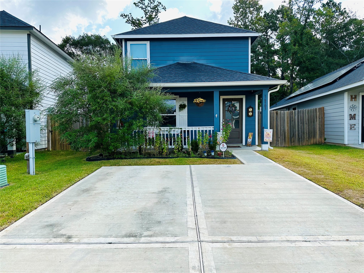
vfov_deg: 56.8
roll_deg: +0.4
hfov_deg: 71.6
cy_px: 136
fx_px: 252
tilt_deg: -2.1
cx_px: 182
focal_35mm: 24
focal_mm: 6.86
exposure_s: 1/1880
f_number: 1.78
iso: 80
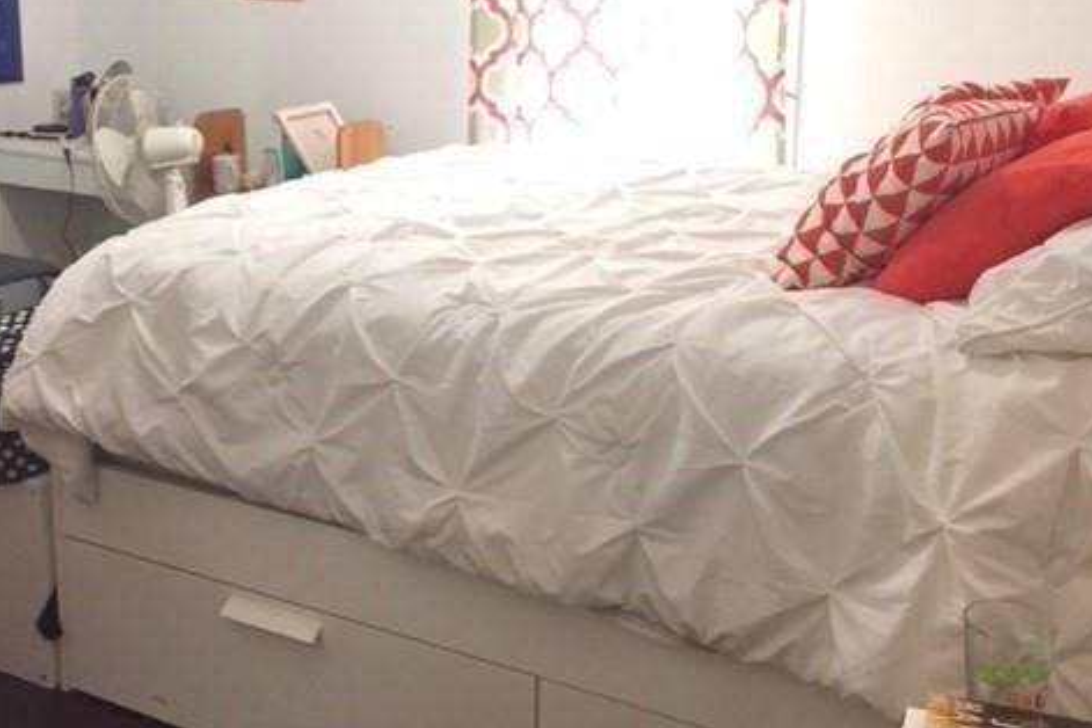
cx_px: 547
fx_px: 1244
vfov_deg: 32.0
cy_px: 174
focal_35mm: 41
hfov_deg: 47.4
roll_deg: -2.1
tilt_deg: -8.0
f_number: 2.2
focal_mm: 4.15
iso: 200
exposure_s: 1/30
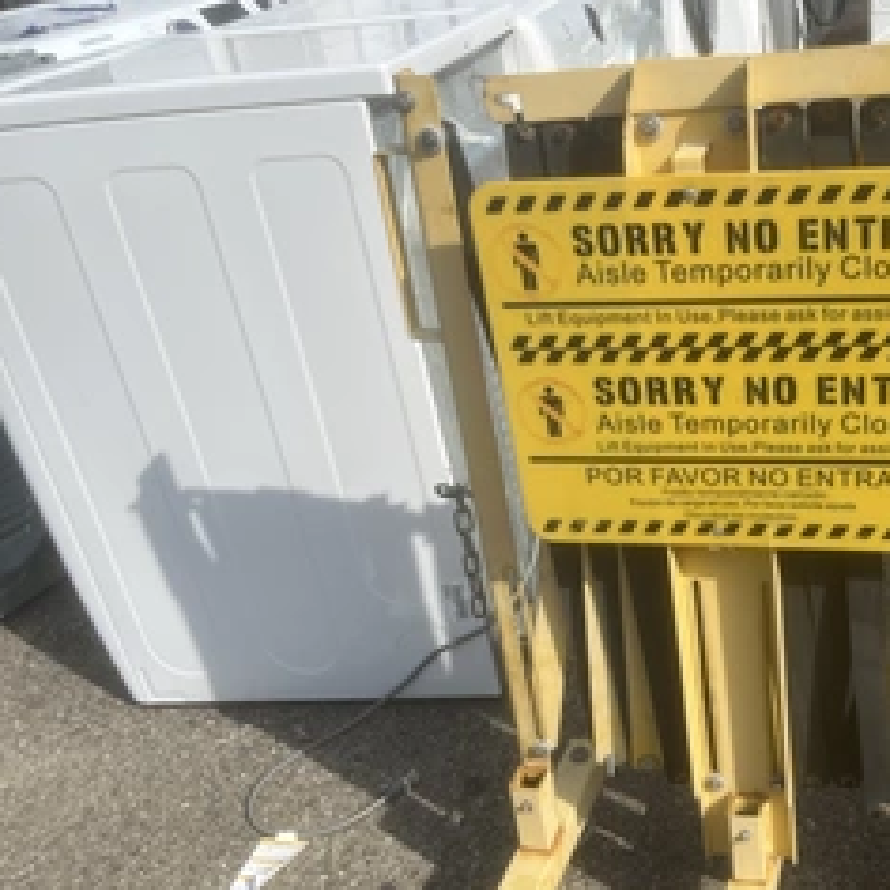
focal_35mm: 39
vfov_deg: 42.6
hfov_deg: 41.0
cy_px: 536
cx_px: 713
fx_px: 1134
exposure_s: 1/4149
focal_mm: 5.1
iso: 50
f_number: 1.6
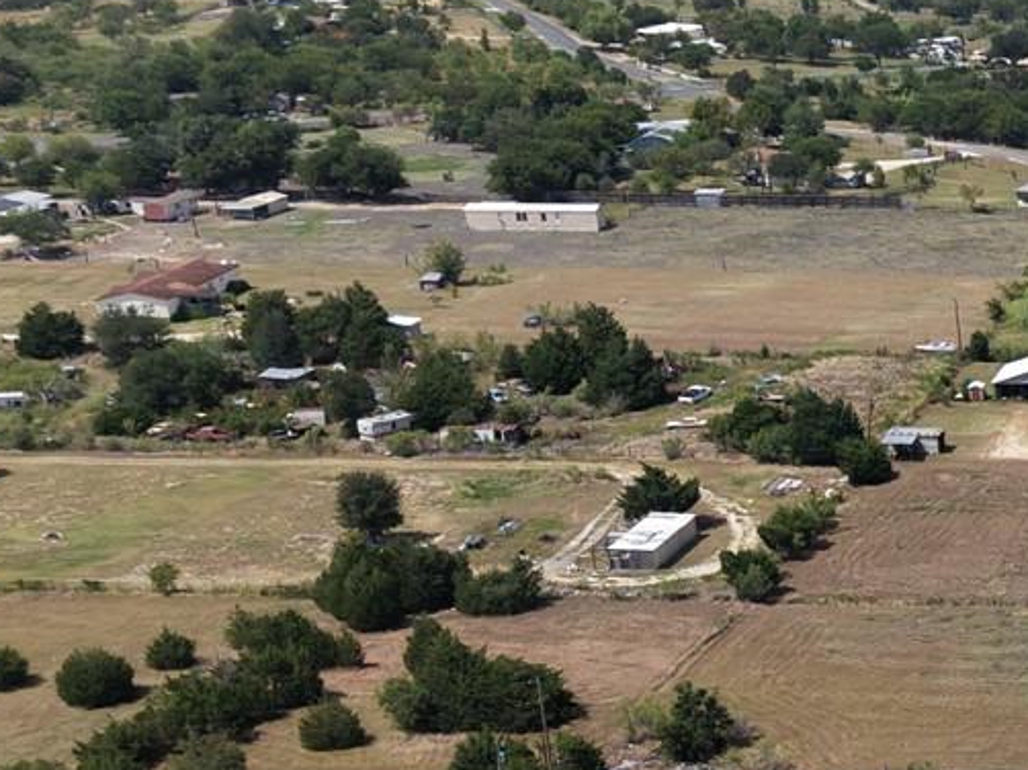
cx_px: 1677
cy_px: 661
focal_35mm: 98
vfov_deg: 14.9
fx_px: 2909
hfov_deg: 17.4
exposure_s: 1/5000
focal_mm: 8.67
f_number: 1.8
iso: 150
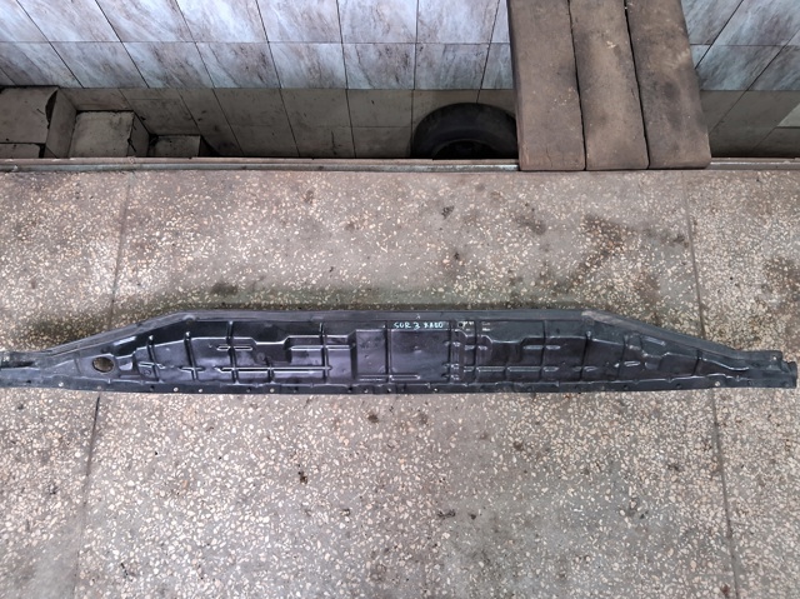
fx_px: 600
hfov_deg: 67.3
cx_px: 400
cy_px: 300
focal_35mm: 26
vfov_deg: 53.0
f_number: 1.8
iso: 400
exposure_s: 1/33
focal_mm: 3.98
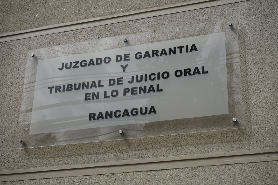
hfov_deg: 30.1
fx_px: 517
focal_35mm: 67
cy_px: 92
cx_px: 139
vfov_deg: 20.3
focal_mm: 67
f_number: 9
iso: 100
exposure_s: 1/400
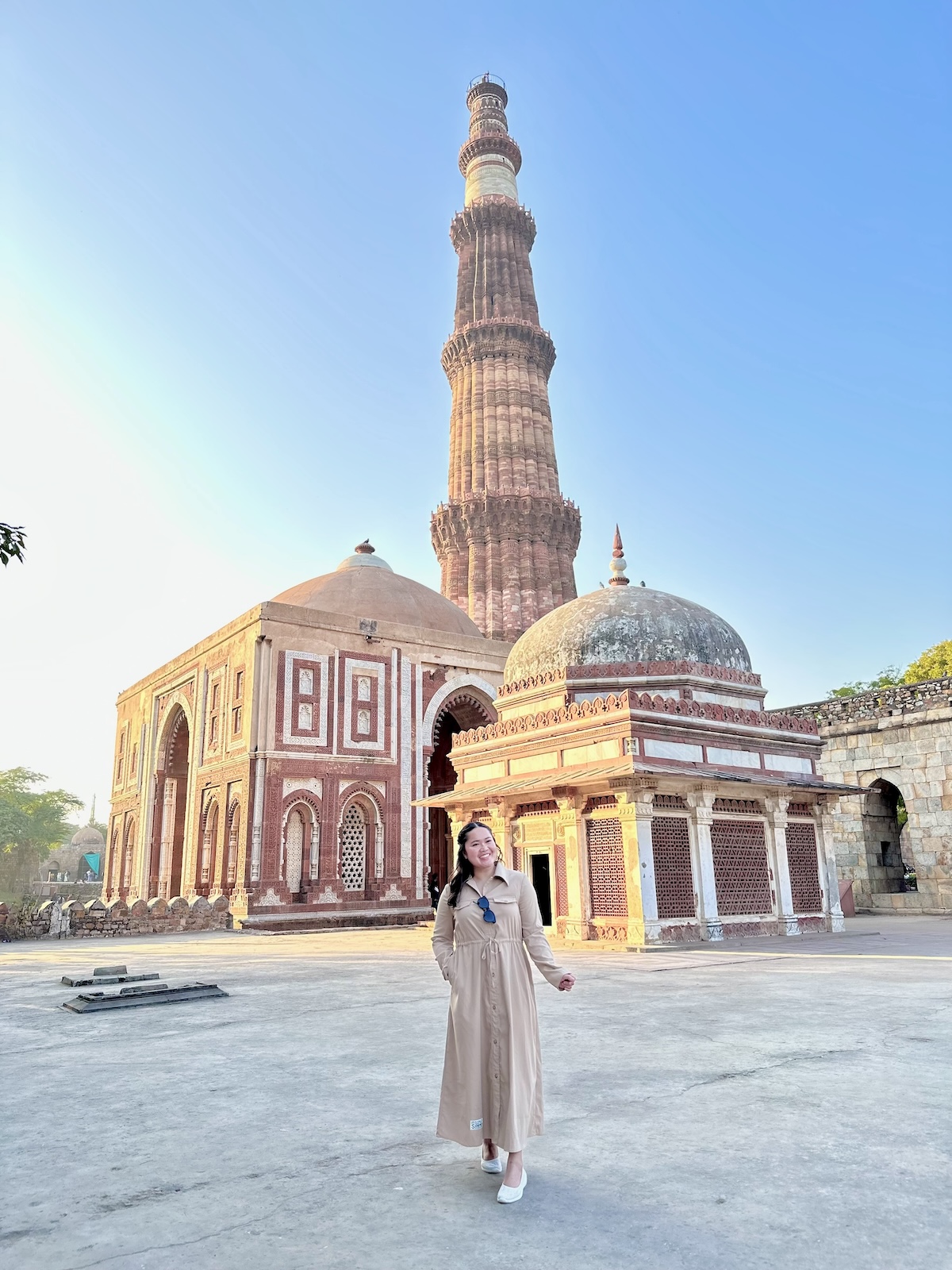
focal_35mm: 24
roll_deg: +1.4
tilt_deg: +16.3
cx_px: 476
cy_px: 635
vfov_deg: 71.6
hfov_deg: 56.8
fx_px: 880
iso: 80
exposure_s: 1/365
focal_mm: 6.86
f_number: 1.78
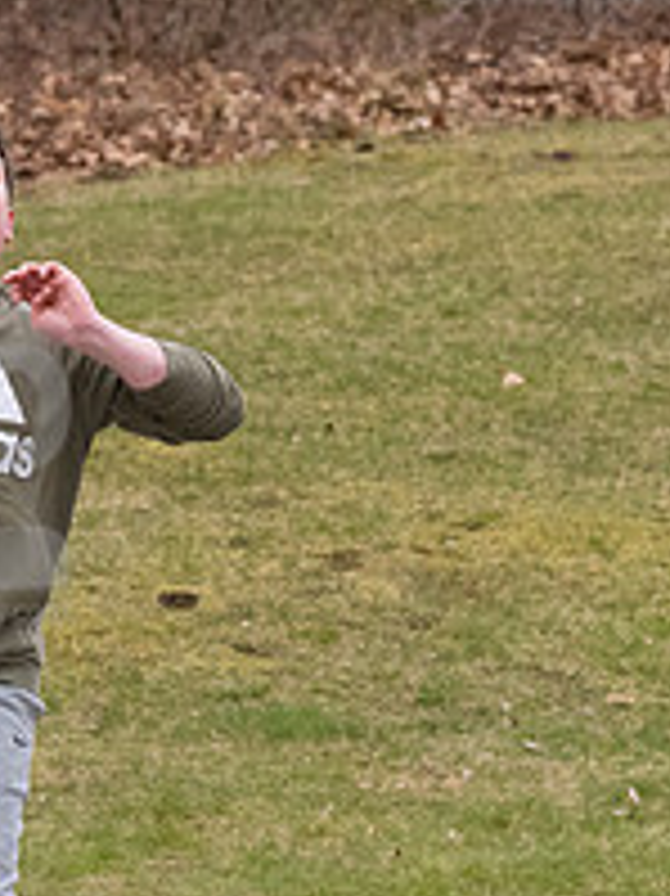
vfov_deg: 3.5
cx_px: -67
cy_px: 468
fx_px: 14597
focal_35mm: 565
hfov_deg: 2.6
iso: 2000
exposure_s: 1/1600
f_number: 5
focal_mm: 135
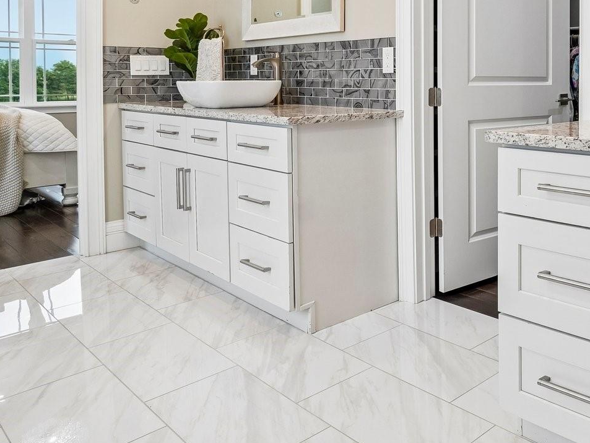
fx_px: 528
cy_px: 94
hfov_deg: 49.8
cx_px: 563
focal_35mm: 31
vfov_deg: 43.5
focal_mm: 10
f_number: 8
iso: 400
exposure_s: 1/30
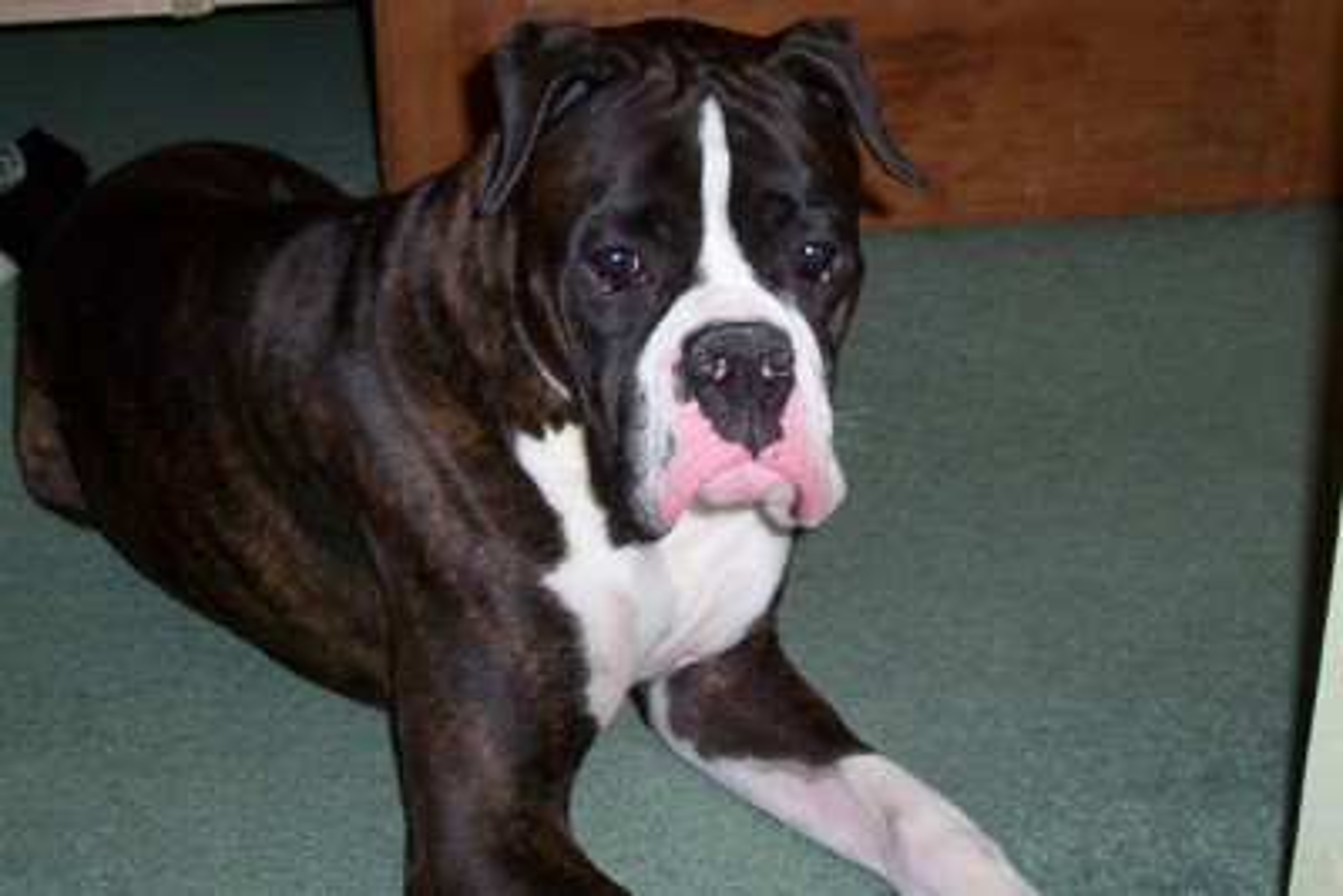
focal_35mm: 66
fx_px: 2463
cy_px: 448
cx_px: 672
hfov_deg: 30.5
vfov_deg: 20.6
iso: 140
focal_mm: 8.74
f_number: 3.26
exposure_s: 1/80.5
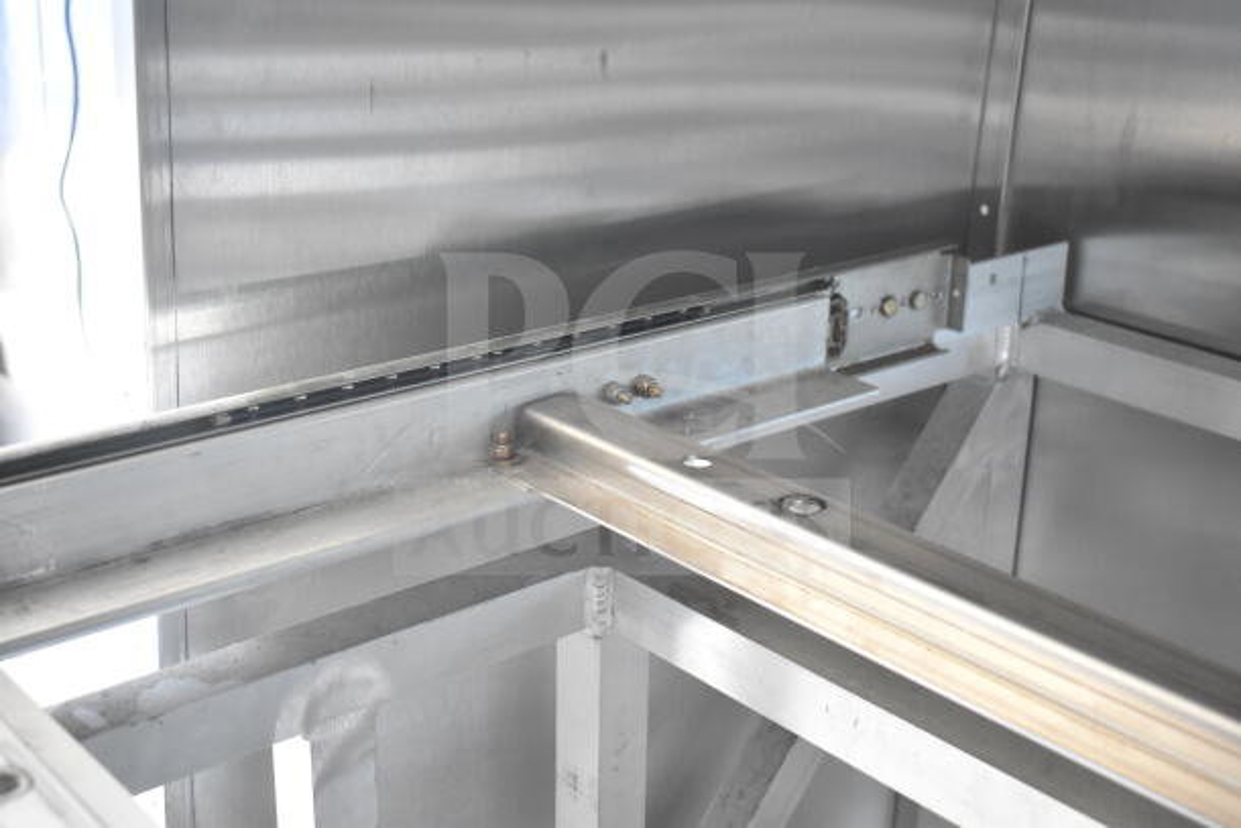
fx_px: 1655
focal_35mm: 48
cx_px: 620
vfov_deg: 28.1
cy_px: 414
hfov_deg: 41.1
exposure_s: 1/50
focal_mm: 32
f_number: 4.5
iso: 2800
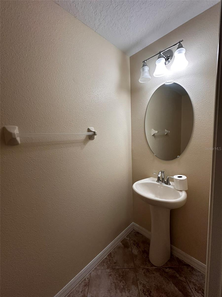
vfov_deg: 102.1
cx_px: 111
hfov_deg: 85.7
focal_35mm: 14
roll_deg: +2.0
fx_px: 120
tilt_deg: -5.8
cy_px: 148
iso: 250
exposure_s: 1/120
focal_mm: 2.22
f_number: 2.2
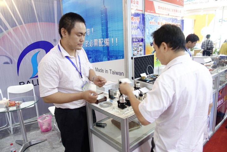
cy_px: 76
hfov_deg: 73.7
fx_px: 151
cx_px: 114
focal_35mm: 24
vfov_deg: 53.1
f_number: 2
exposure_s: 1/30
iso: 250
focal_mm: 8.8
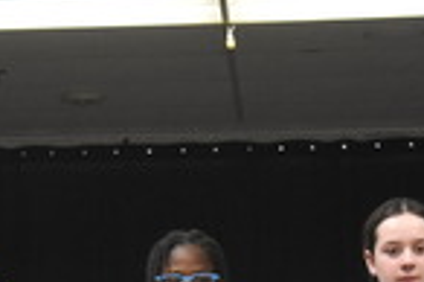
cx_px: -195
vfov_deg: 4.3
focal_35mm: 317
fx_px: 3728
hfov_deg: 6.4
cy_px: 486
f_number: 5.6
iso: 3200
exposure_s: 1/60
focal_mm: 55
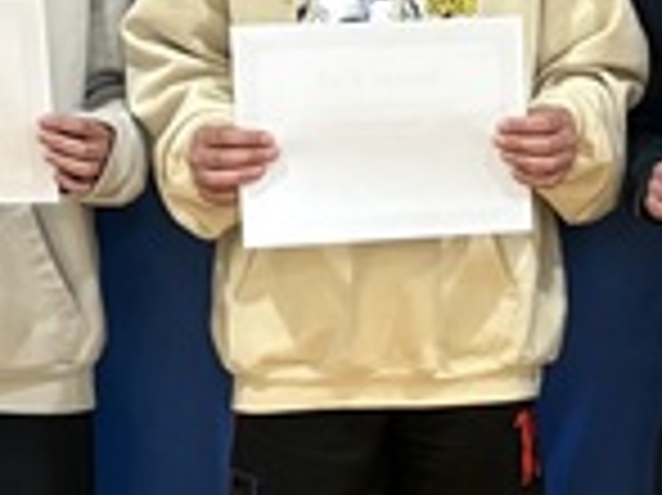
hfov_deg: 10.9
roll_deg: +0.3
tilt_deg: -10.1
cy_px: 212
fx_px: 3459
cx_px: 612
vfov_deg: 8.2
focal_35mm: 181
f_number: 1.6
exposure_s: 1/60
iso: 320
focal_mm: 5.96
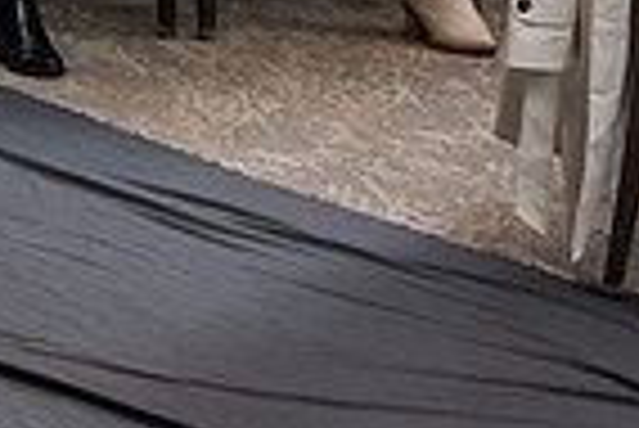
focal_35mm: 286
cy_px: -381
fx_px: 5082
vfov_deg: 4.8
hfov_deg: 7.1
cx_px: -162
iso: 1600
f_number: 3.5
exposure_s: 1/200
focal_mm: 70
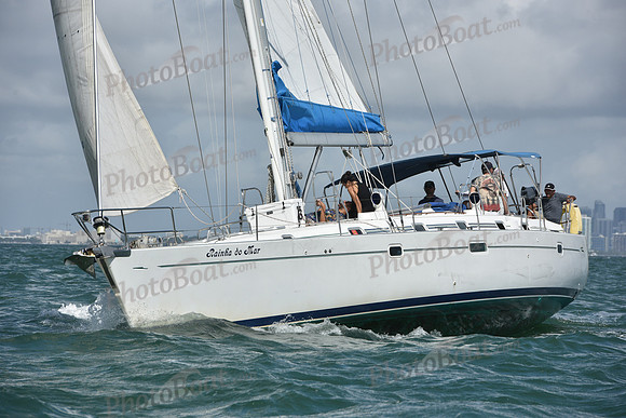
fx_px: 3478
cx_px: 313
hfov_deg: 10.3
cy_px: 209
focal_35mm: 200
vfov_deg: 6.9
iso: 250
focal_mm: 200
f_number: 10
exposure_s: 1/1600
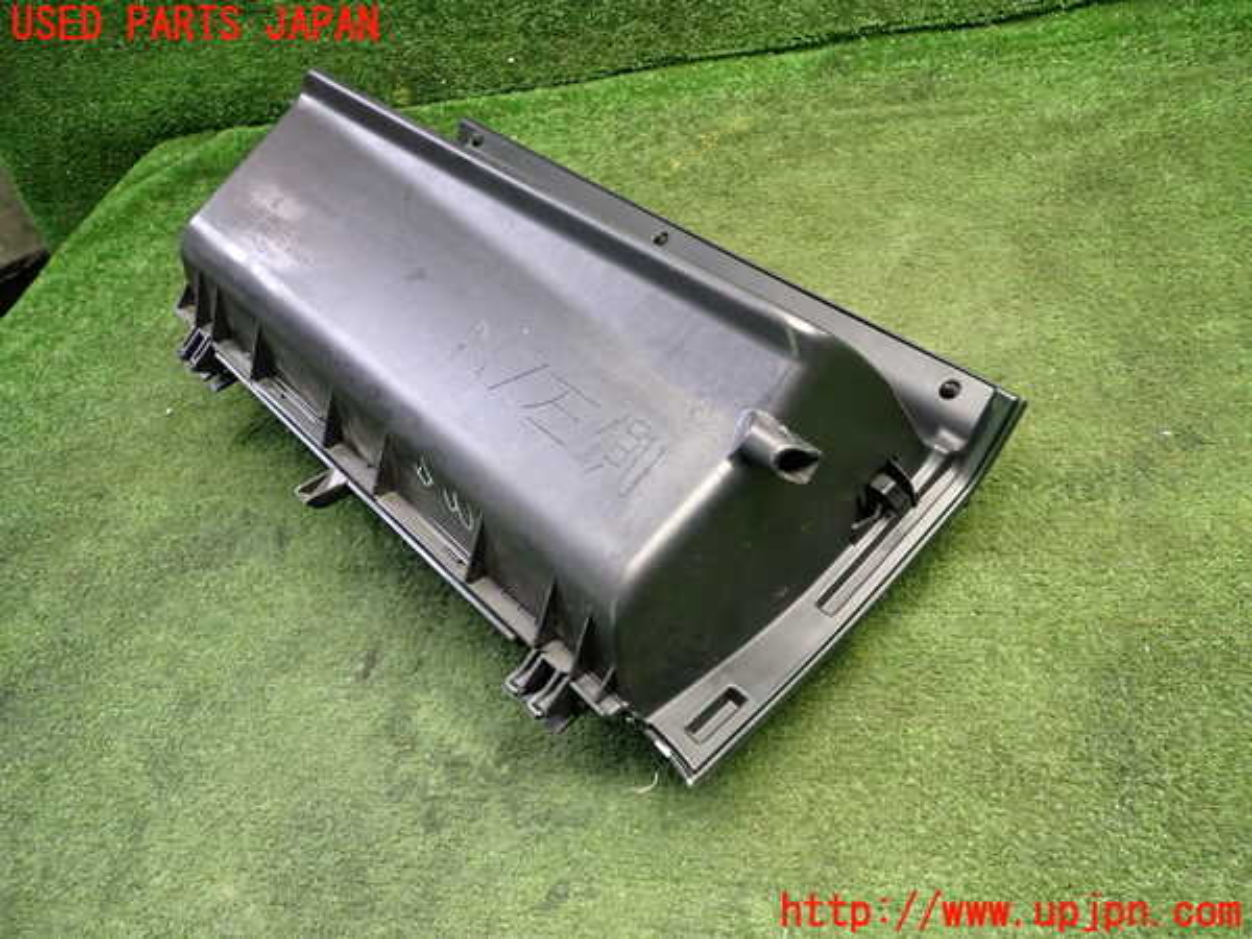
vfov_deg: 49.7
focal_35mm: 28
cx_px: 626
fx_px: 1013
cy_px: 470
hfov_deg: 63.4
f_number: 2.2
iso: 400
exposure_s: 1/30
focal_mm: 5.05
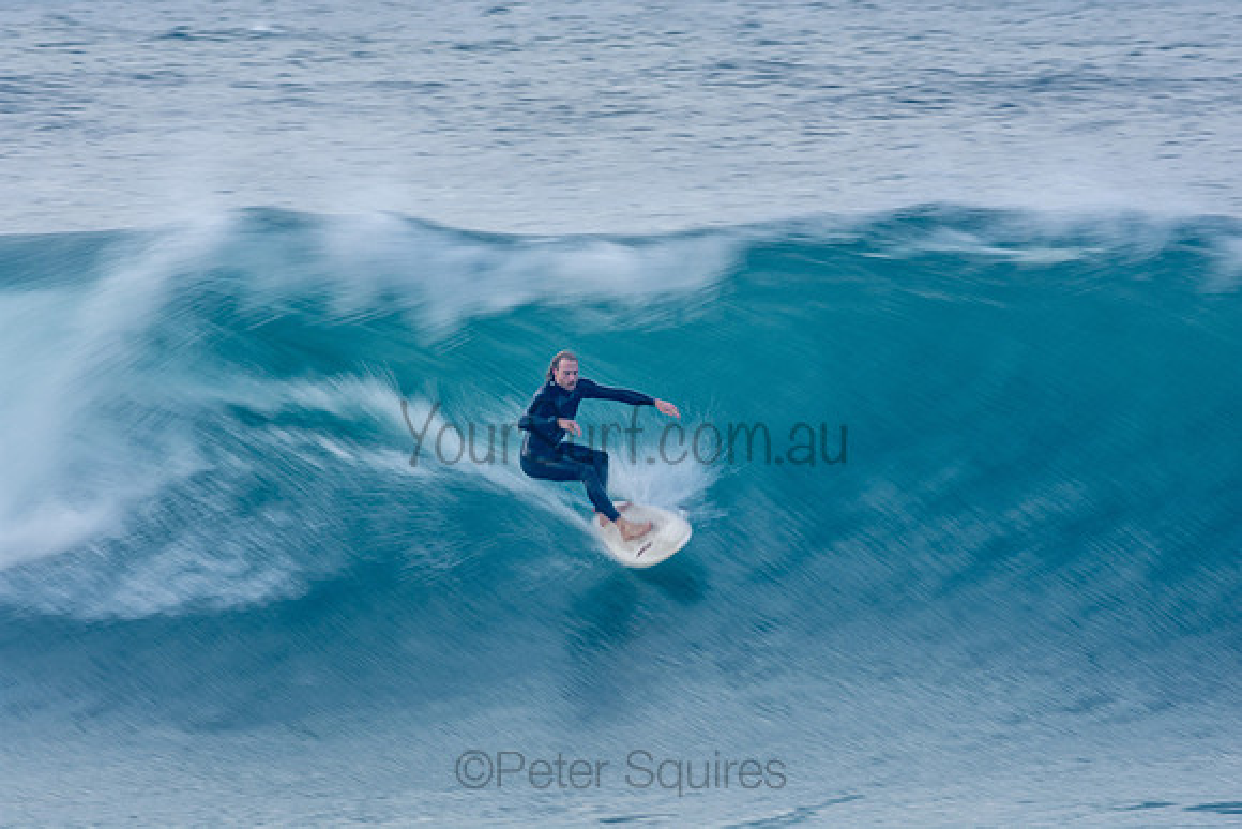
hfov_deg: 2.9
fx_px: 24845
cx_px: 621
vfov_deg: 1.9
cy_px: 414
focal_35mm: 720
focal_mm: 480
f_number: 18
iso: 100
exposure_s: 1/25
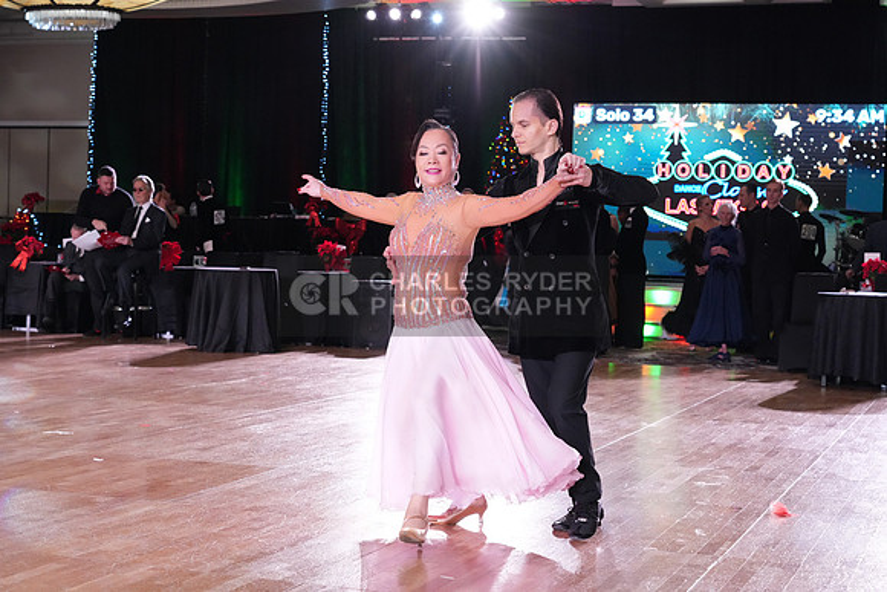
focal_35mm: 63
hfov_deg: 31.9
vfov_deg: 21.6
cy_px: 296
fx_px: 1553
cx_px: 444
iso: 5000
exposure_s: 1/320
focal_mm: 63
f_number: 5.6
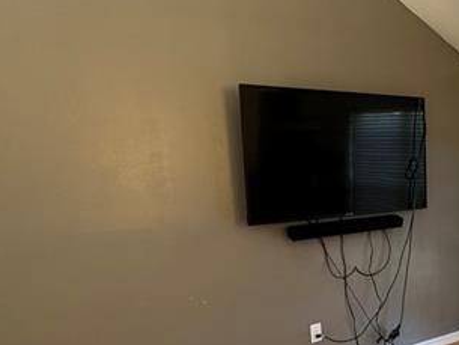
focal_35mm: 47
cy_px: 235
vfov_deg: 30.6
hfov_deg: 35.8
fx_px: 623
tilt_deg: -6.8
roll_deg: +2.6
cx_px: 477
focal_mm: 2.22
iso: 320
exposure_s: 1/60
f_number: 2.2
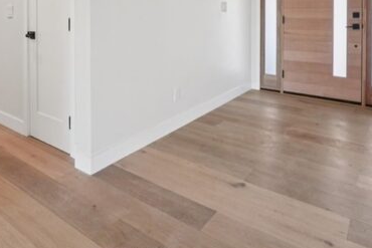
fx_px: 279
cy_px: 14
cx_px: 163
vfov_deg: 42.9
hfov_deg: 67.1
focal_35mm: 27
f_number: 8
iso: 400
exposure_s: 1/25
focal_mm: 13
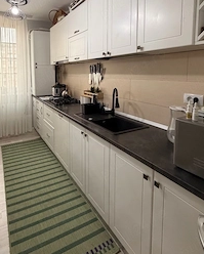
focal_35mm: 22
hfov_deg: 62.2
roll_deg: +0.4
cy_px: 86
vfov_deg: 72.9
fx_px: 166
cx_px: 74
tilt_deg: -3.8
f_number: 2.2
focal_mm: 2.22
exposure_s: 1/100
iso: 320
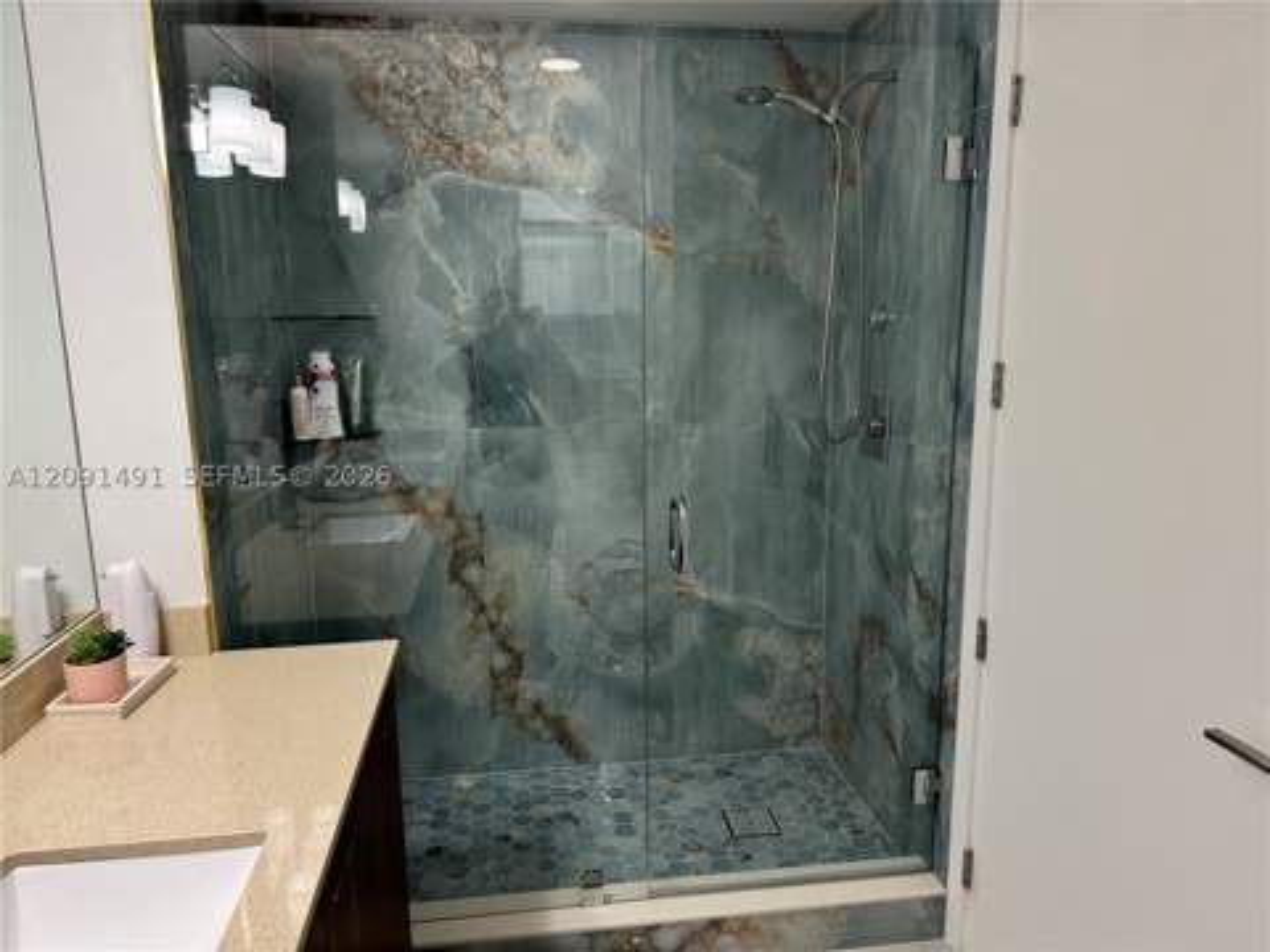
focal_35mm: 24
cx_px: 635
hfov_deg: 71.6
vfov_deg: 56.8
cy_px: 476
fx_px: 881
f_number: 1.78
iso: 200
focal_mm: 6.86
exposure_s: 1/120
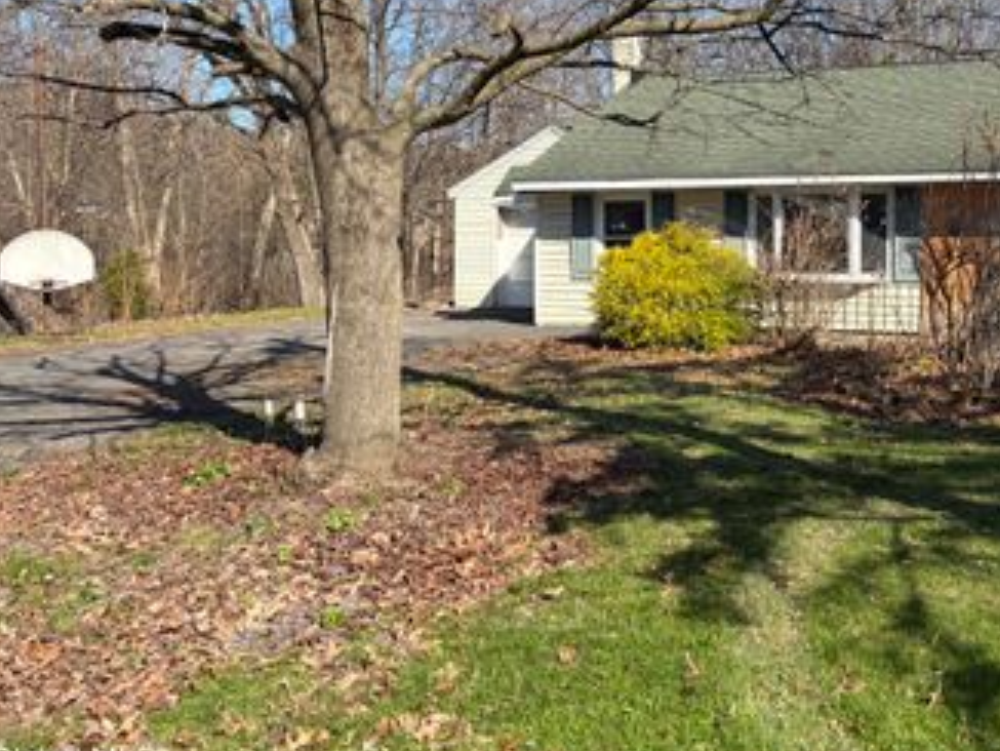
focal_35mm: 40
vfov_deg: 35.5
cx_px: 754
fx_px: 1156
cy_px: 235
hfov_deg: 45.1
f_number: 1.6
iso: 50
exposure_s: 1/2141
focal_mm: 5.96
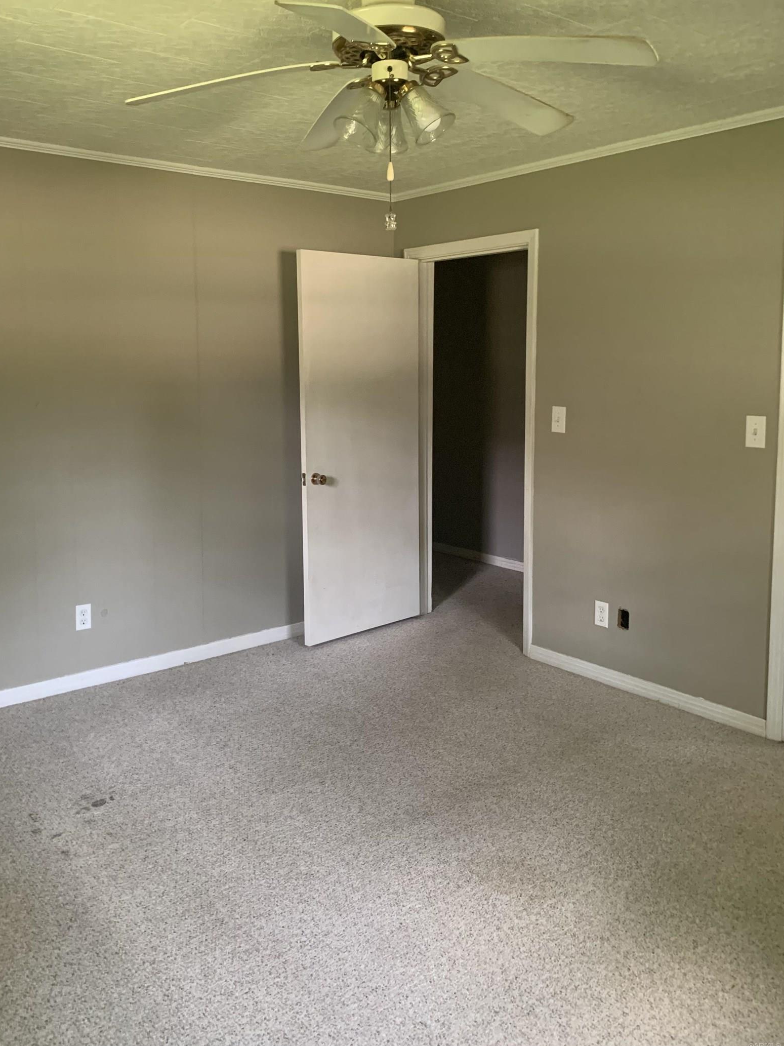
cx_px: 362
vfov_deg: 61.5
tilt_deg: -4.2
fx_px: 876
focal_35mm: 29
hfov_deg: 48.2
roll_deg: -0.8
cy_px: 470
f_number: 1.8
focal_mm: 4.25
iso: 320
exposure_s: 1/60
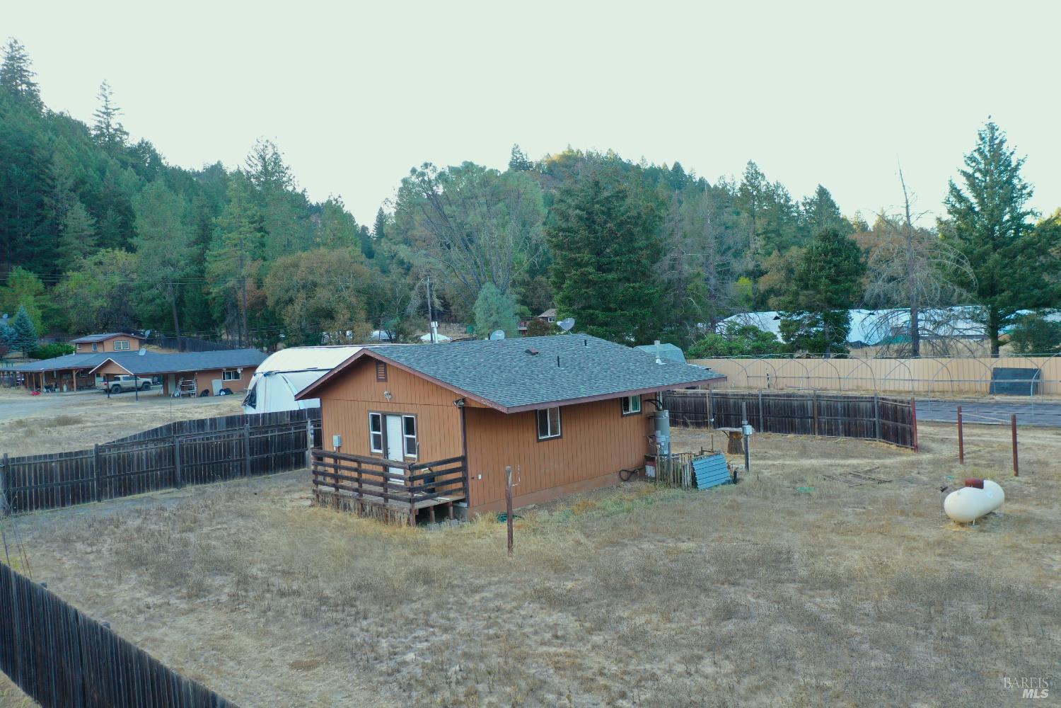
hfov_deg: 65.5
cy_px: 354
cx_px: 530
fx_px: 825
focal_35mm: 28
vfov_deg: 46.4
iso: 100
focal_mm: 10.26
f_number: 3.5
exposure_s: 1/80
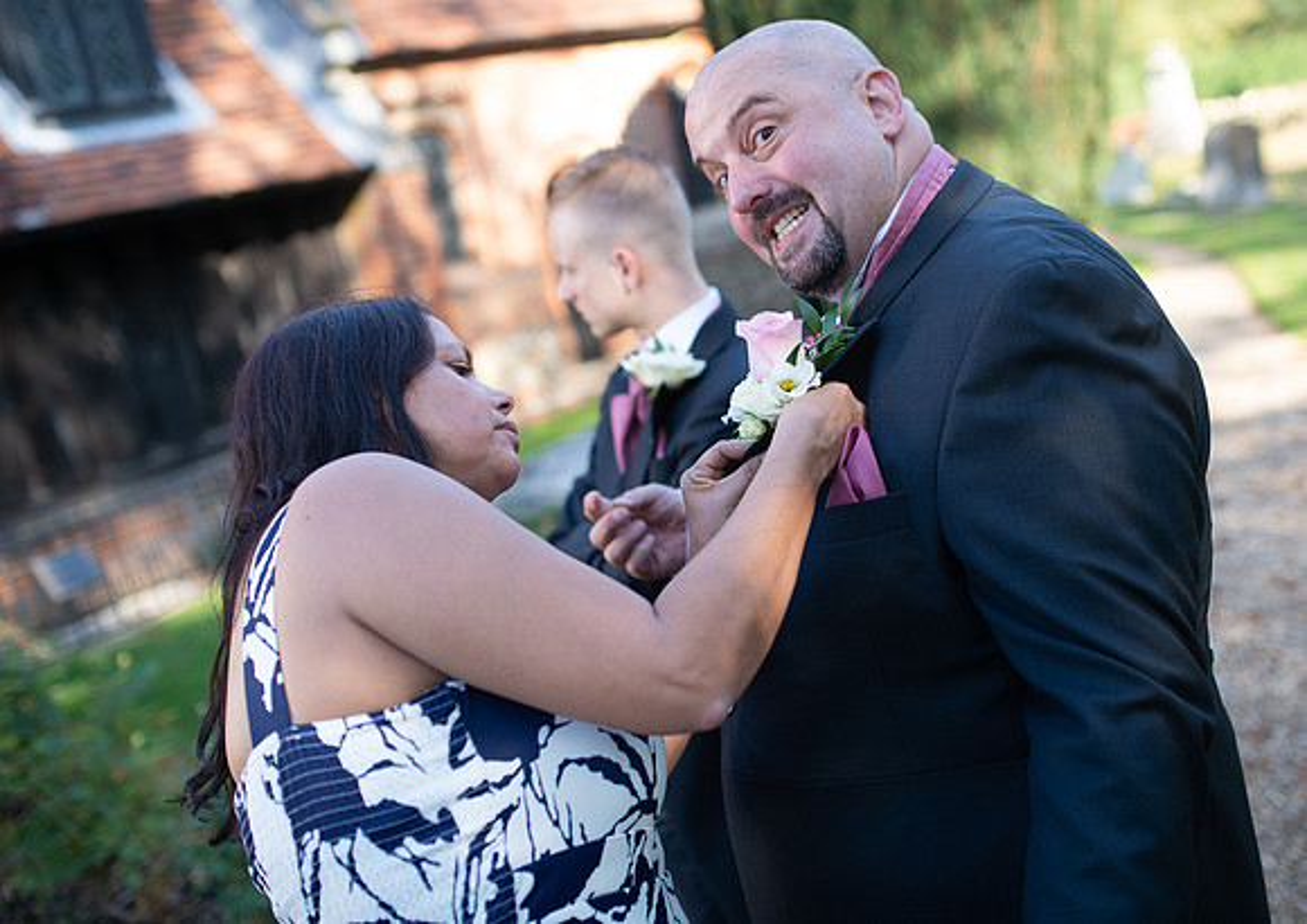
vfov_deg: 33.4
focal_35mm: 42
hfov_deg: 45.8
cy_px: 398
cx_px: 791
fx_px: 1536
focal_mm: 35
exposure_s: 1/400
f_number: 2.2
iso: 100
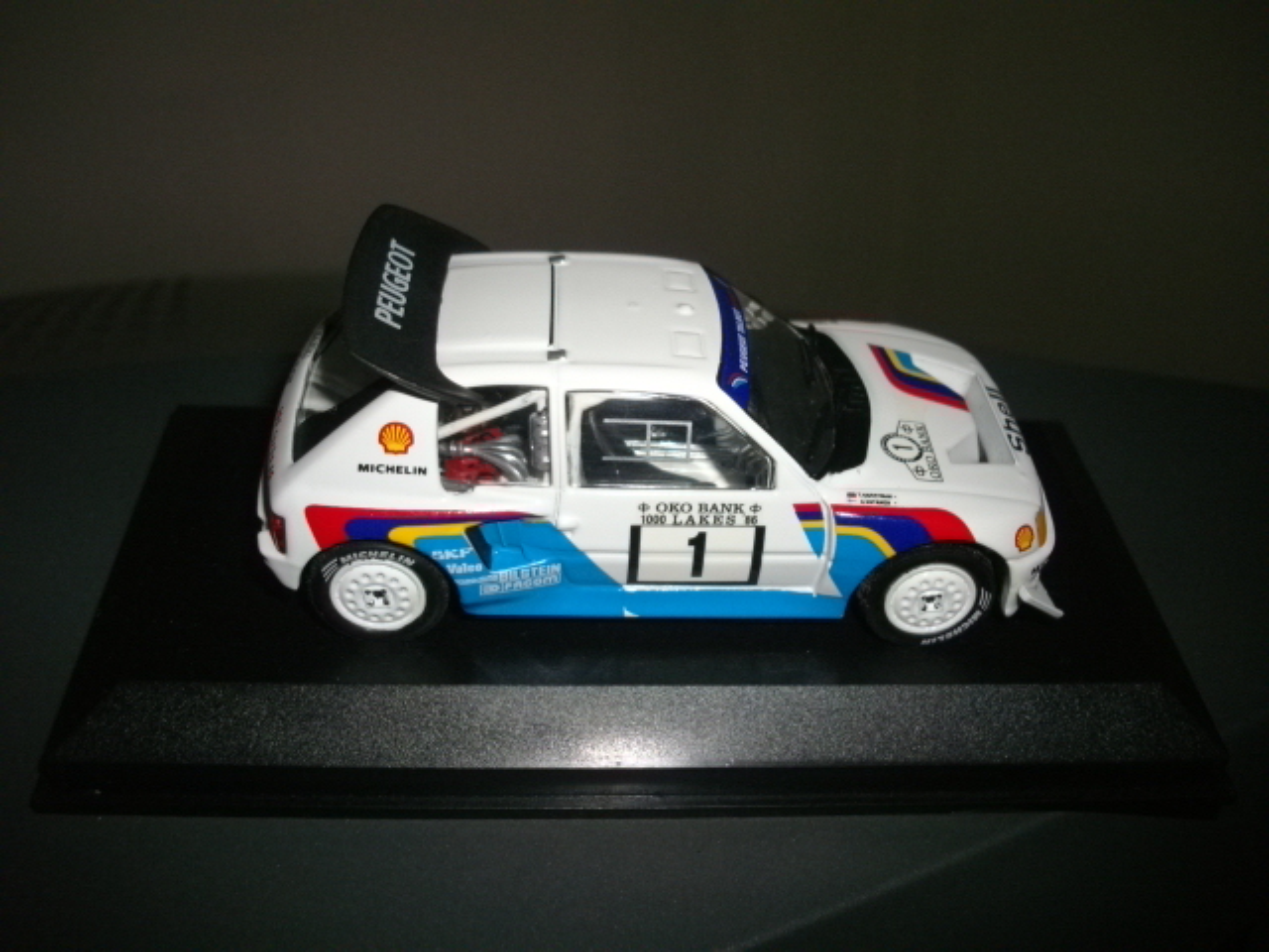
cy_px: 476
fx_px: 1356
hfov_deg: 50.1
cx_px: 634
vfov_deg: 38.7
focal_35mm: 37
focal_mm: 6.2
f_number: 2.8
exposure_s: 1/50
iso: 200
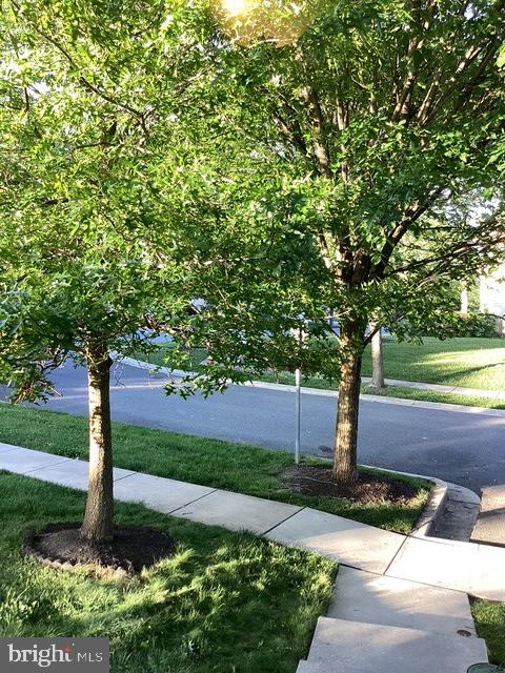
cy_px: 336
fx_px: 603
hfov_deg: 45.4
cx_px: 252
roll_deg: -2.6
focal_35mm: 31
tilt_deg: -3.9
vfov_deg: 58.4
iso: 64
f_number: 2.4
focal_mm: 3.3
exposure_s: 1/120
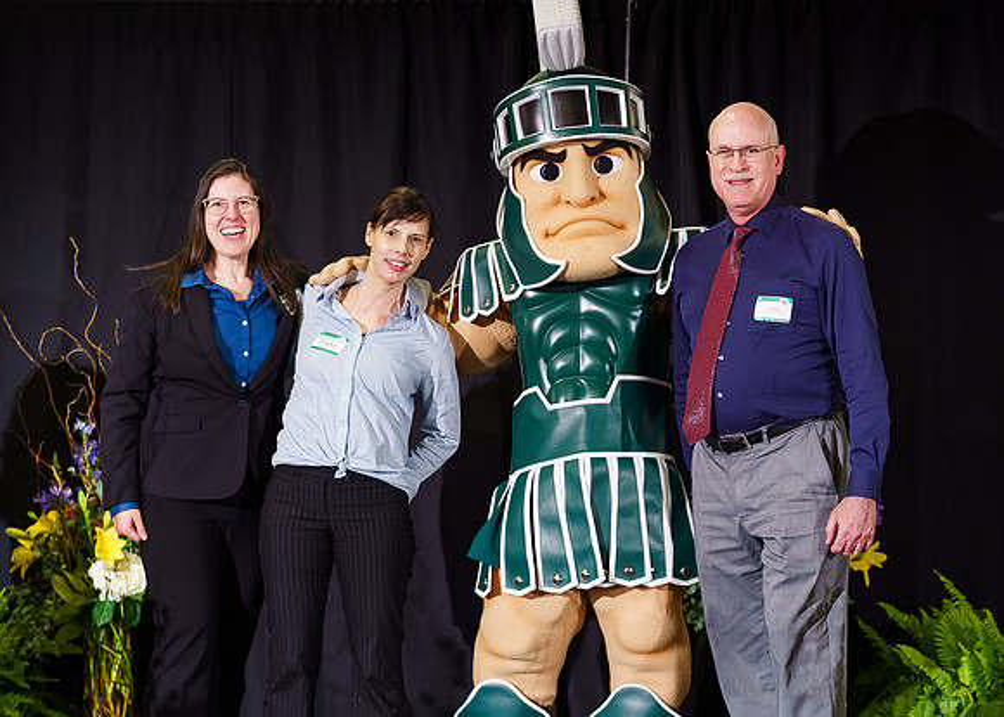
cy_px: 314
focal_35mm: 88
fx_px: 2516
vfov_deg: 16.2
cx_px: 486
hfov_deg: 22.6
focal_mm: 74
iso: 1600
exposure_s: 1/160
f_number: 2.8
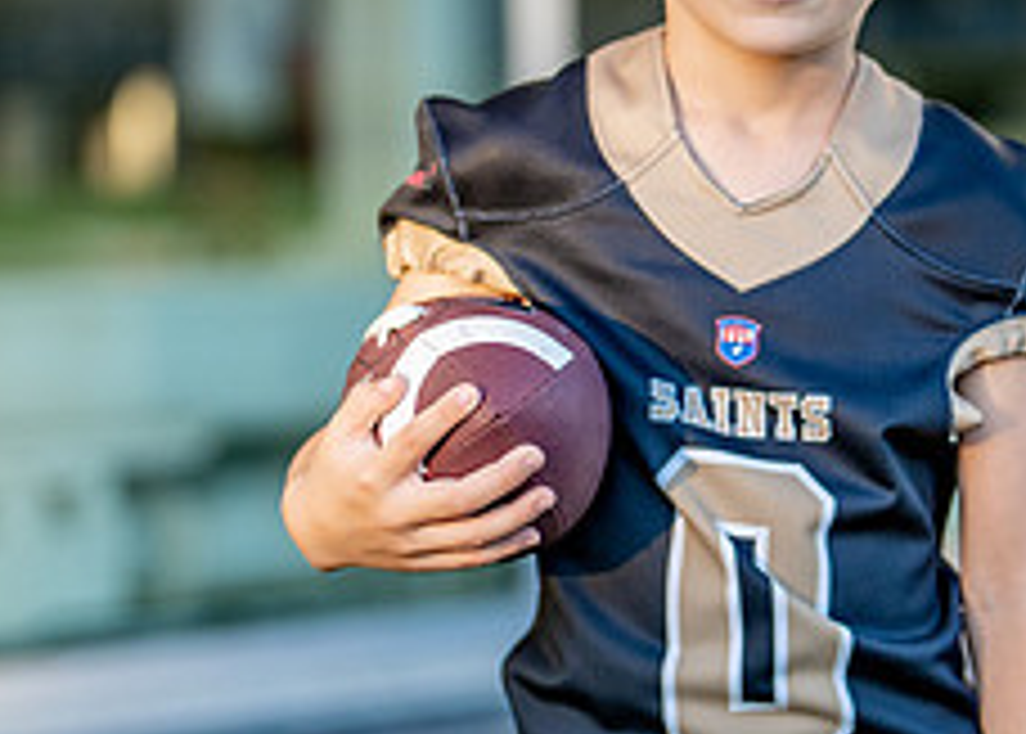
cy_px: 314
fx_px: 4401
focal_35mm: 151
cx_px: 796
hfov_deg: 13.2
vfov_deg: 9.5
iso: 200
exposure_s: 1/1600
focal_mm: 50
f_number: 1.2
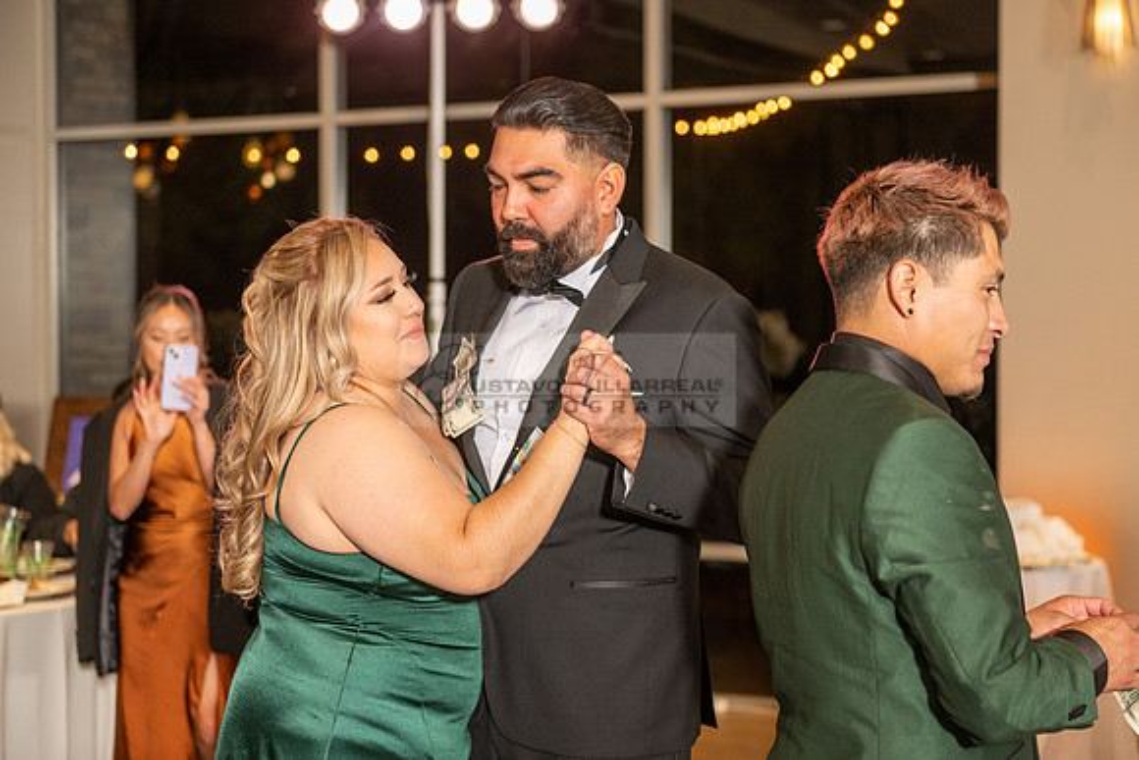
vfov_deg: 19.5
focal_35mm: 70
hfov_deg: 28.8
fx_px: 2215
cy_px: 380
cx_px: 570
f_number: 3.5
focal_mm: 70
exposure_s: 1/160
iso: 800
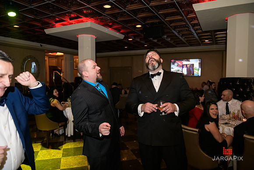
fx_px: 183
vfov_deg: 49.6
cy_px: 85
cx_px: 127
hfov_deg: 69.4
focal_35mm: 26
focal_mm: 26
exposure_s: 1/125
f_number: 3.2
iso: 1600
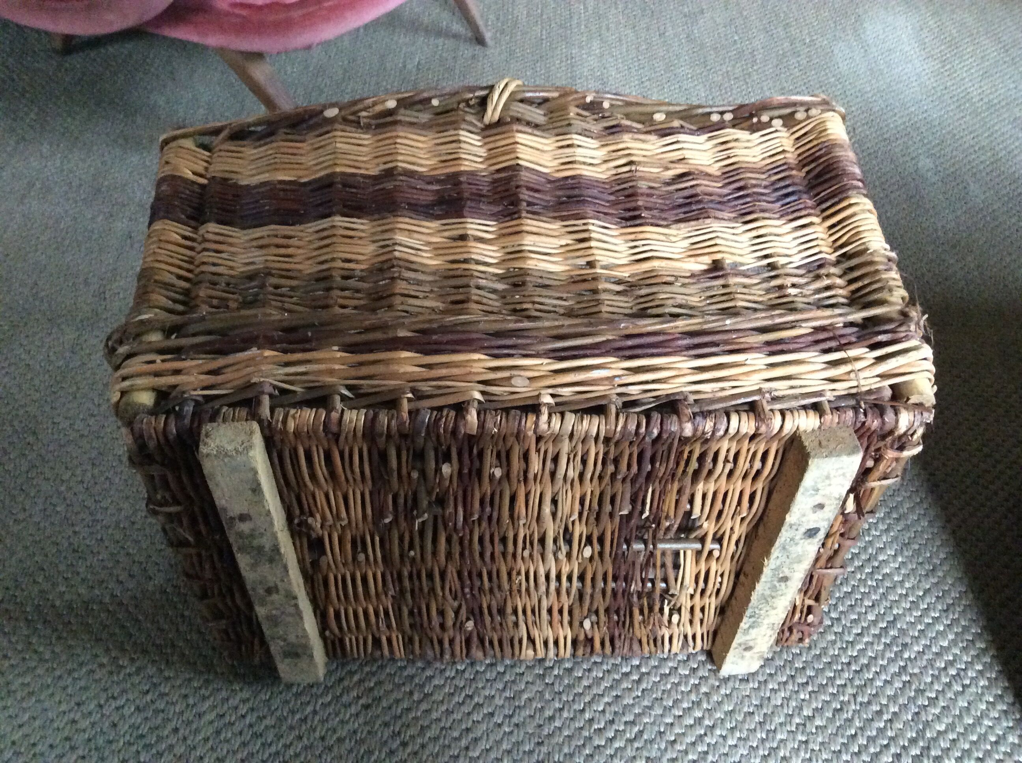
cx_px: 511
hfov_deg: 56.9
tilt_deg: -46.6
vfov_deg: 44.1
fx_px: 943
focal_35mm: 32
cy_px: 382
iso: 400
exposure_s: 1/17
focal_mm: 3.3
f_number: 2.4
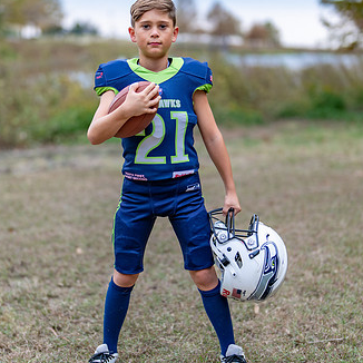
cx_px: 162
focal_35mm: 90
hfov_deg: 19.3
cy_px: 167
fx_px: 1068
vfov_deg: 19.3
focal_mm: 50
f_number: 1.2
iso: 100
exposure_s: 1/500
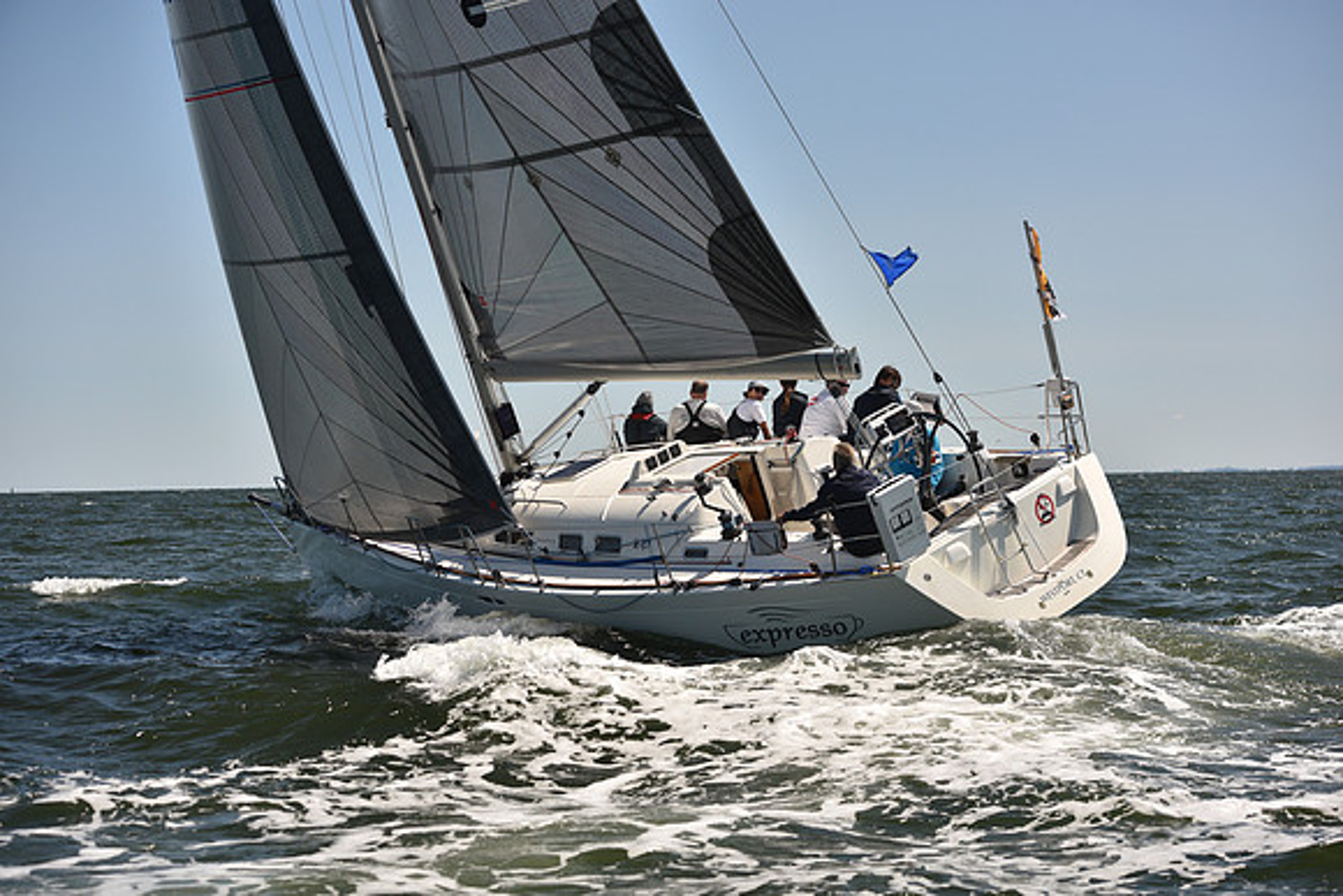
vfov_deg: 19.5
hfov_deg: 28.8
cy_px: 448
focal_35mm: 70
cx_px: 672
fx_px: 2612
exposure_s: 1/1250
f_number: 4.5
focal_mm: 70
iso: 250
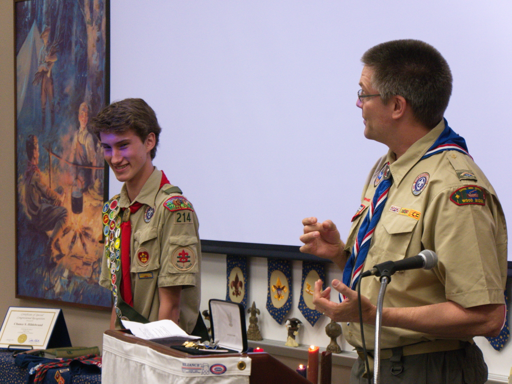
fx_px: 1627
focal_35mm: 110
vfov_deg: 13.5
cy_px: 192
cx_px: 256
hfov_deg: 17.9
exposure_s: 1/125
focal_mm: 55
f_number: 5.1
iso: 3200
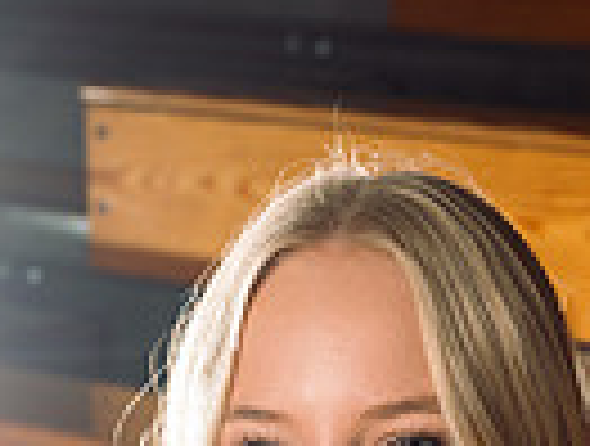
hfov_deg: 11.7
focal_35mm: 168
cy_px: 991
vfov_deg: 8.3
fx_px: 2871
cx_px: 342
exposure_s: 1/250
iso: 125
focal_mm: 51
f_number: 5.6
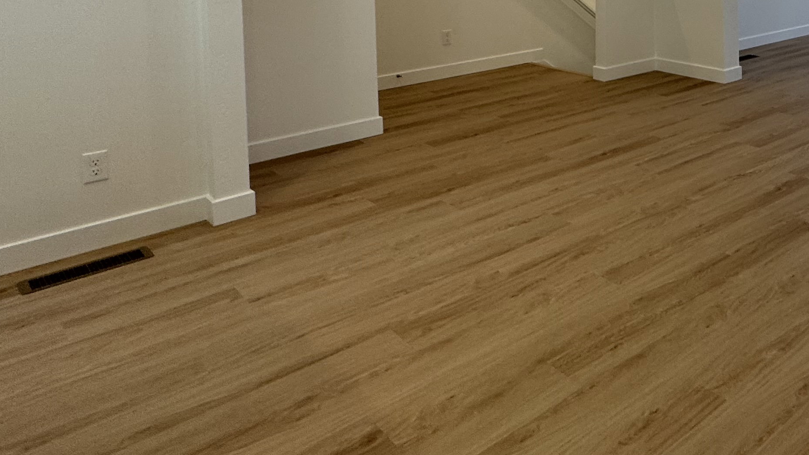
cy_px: -45
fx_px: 708
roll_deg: -0.3
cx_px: 786
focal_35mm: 33
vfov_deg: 31.6
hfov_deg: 49.9
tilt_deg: -3.6
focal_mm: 2.22
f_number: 2.2
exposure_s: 1/120
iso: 64
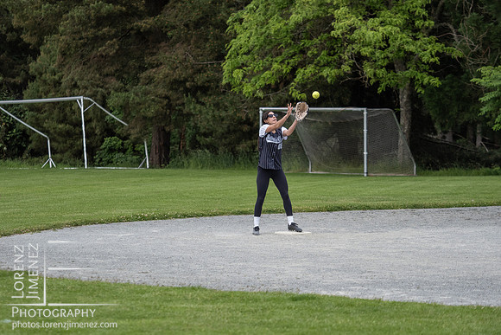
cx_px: 239
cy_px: 197
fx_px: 2721
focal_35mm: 196
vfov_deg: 7.0
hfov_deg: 10.5
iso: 320
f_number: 2.8
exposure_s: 1/1600
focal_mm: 90
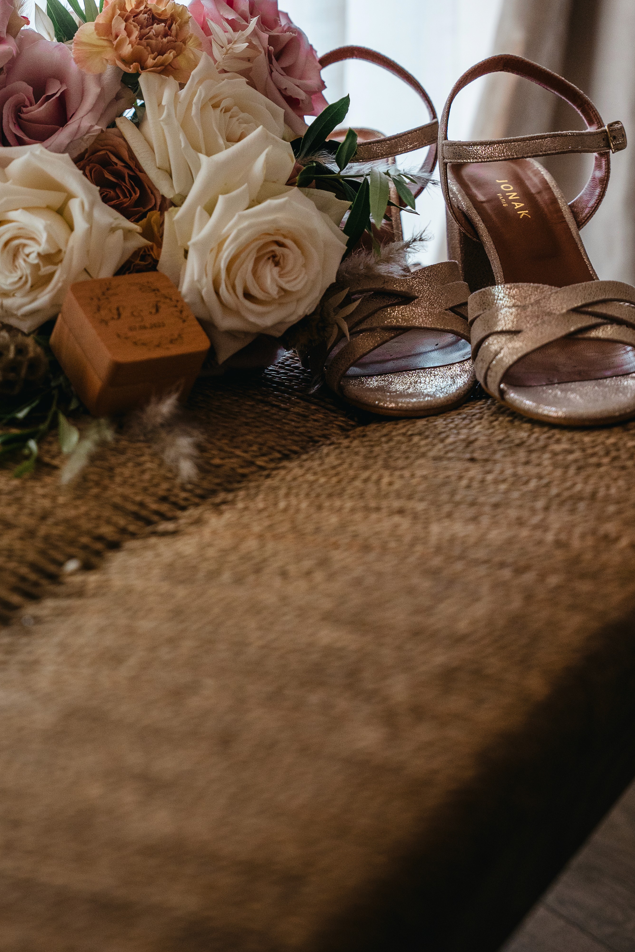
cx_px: 243
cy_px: 268
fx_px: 1984
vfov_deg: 26.7
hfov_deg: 18.2
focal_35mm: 75
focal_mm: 50
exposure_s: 1/500
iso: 640
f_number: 2.8
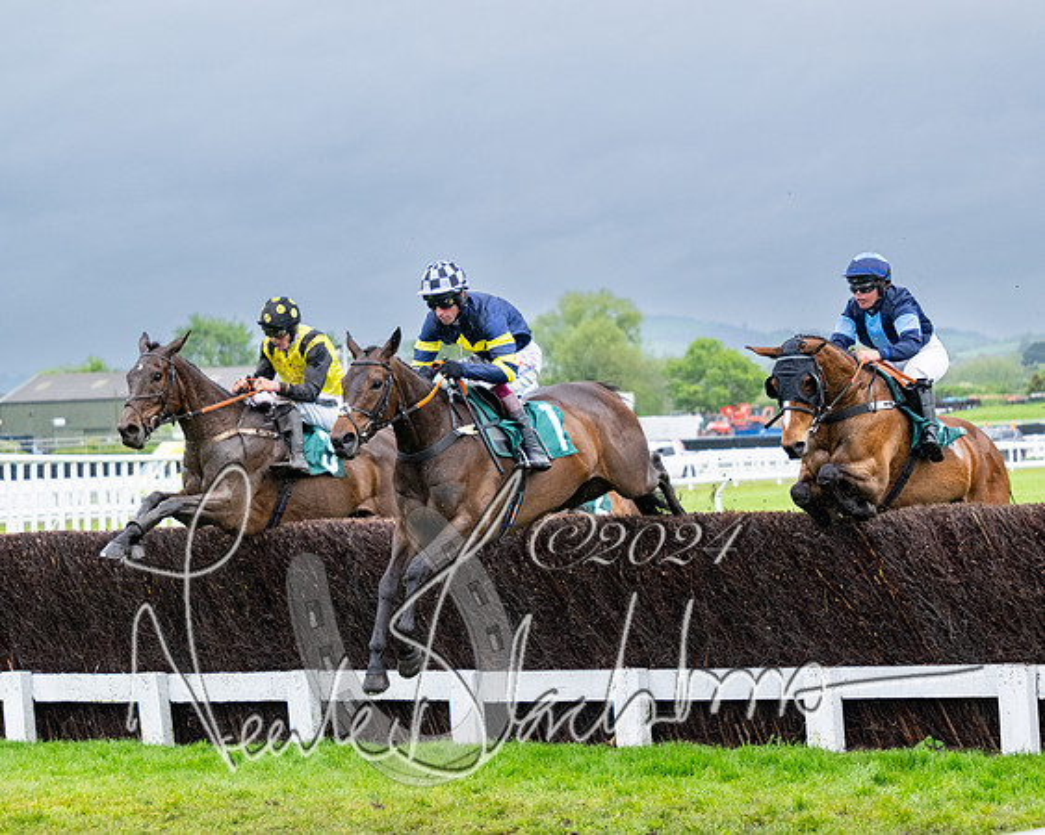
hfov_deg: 17.0
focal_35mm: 113
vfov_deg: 13.6
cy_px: 470
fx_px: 3490
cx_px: 559
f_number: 4
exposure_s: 1/1600
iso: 1000
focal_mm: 89
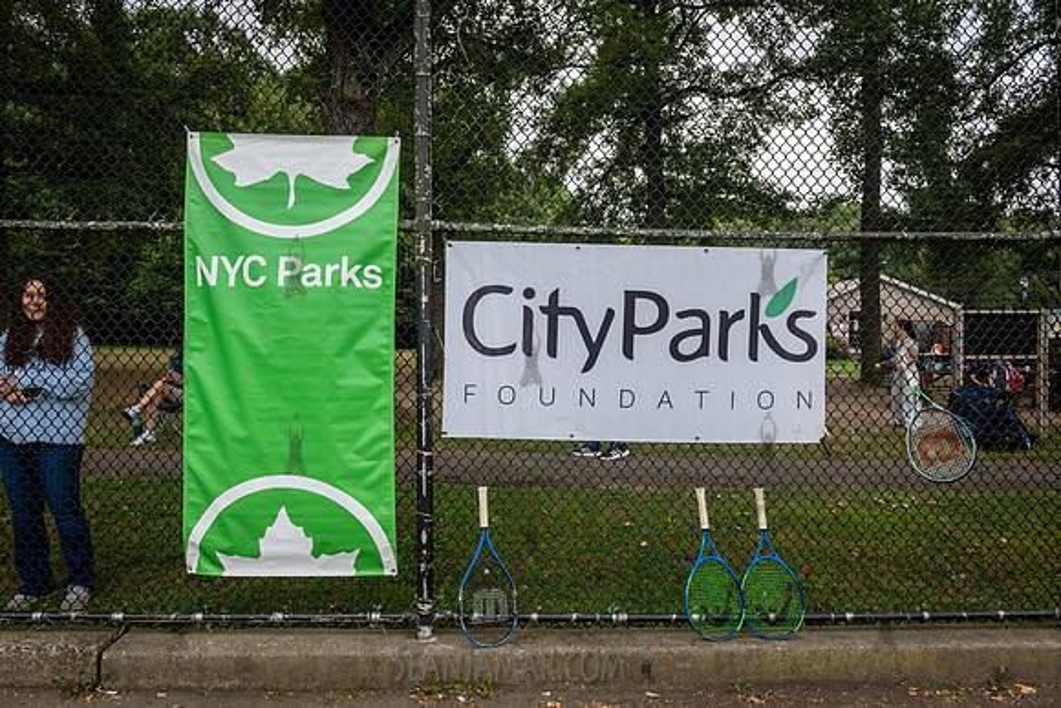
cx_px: 530
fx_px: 796
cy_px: 354
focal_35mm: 27
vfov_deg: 48.0
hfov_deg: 67.4
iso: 1000
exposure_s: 1/2500
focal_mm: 27
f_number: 5
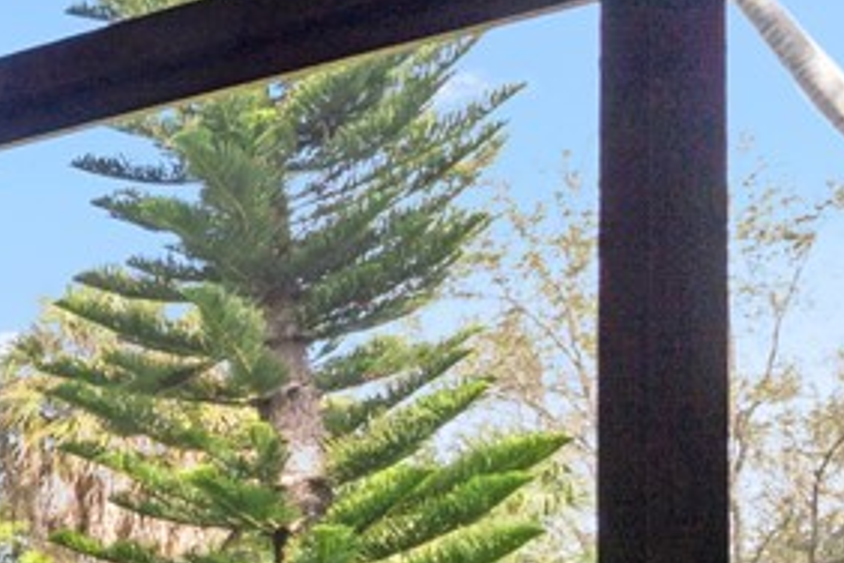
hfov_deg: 26.6
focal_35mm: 54
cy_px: 707
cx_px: -422
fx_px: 1266
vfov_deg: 22.7
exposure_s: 1/20
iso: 320
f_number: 8
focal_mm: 14
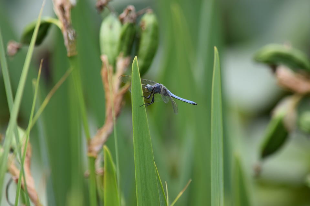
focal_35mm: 450
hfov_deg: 4.6
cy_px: 103
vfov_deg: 3.1
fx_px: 3875
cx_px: 155
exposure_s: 1/250
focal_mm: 300
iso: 400
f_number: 8
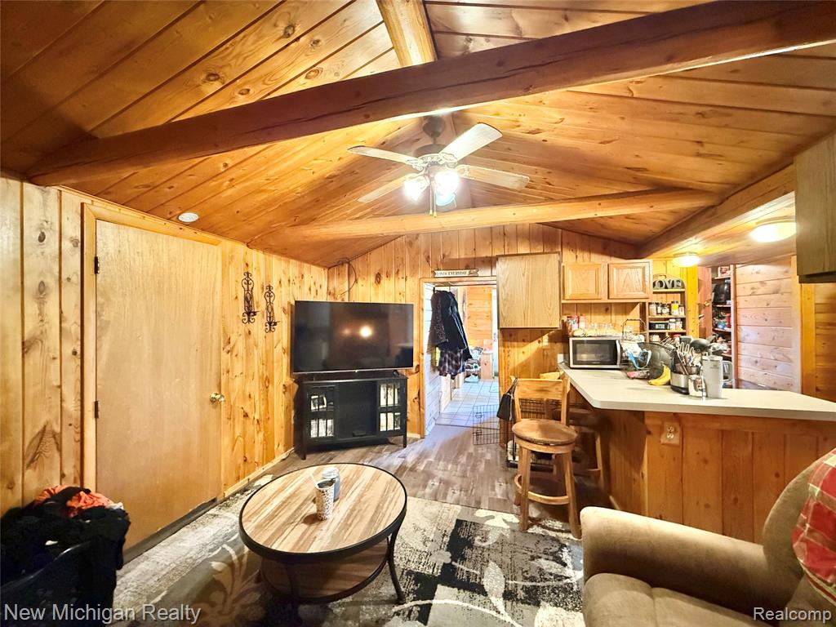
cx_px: 418
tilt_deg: +1.4
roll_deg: +0.3
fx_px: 338
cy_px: 314
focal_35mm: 14
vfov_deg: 85.7
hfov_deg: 102.1
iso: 1250
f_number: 2.2
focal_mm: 2.22
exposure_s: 1/40
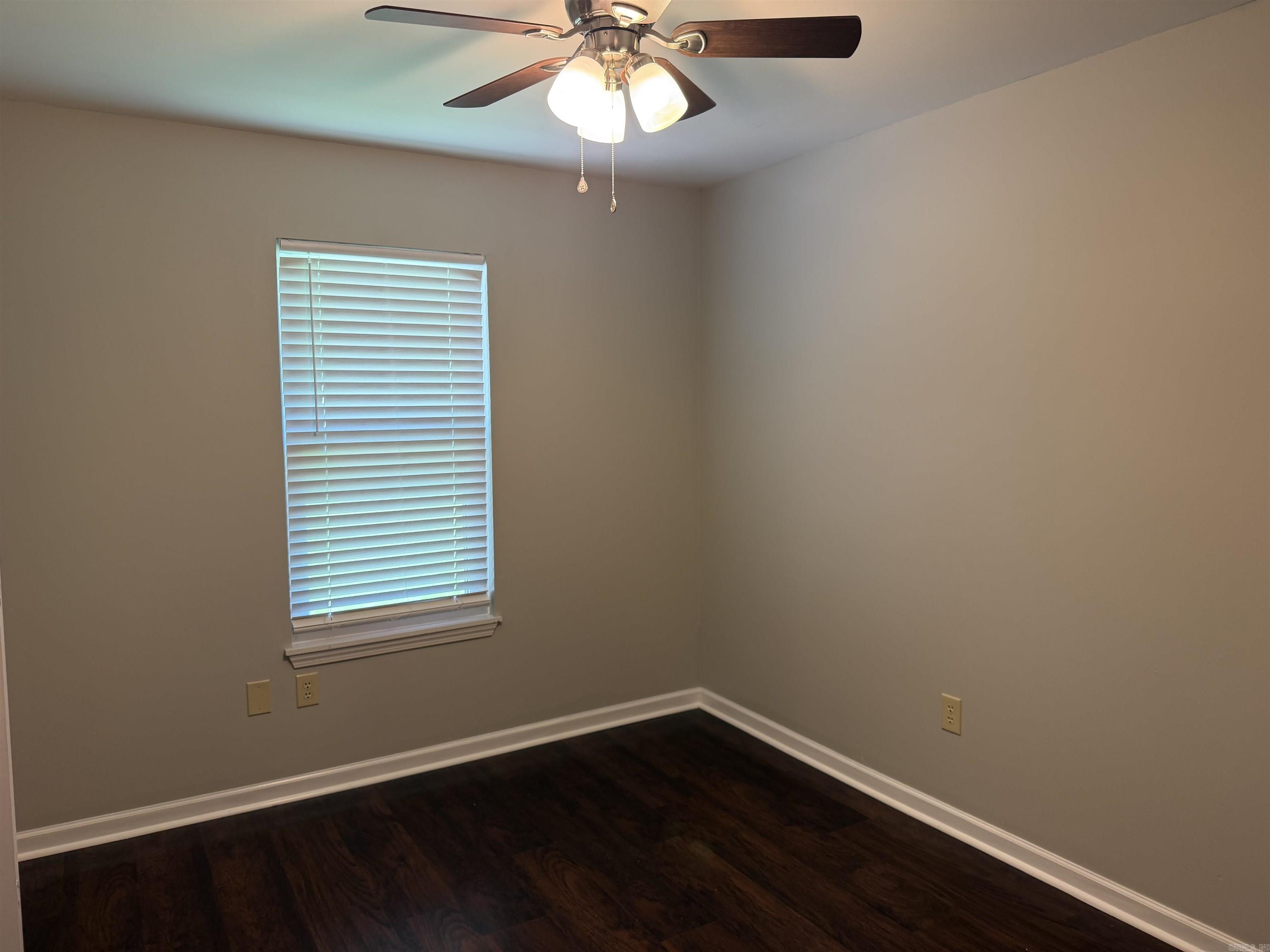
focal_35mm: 24
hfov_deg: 71.6
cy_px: 476
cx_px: 635
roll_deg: +0.5
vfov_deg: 56.8
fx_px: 881
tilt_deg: -4.1
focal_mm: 6.76
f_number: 1.78
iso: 125
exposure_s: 1/60
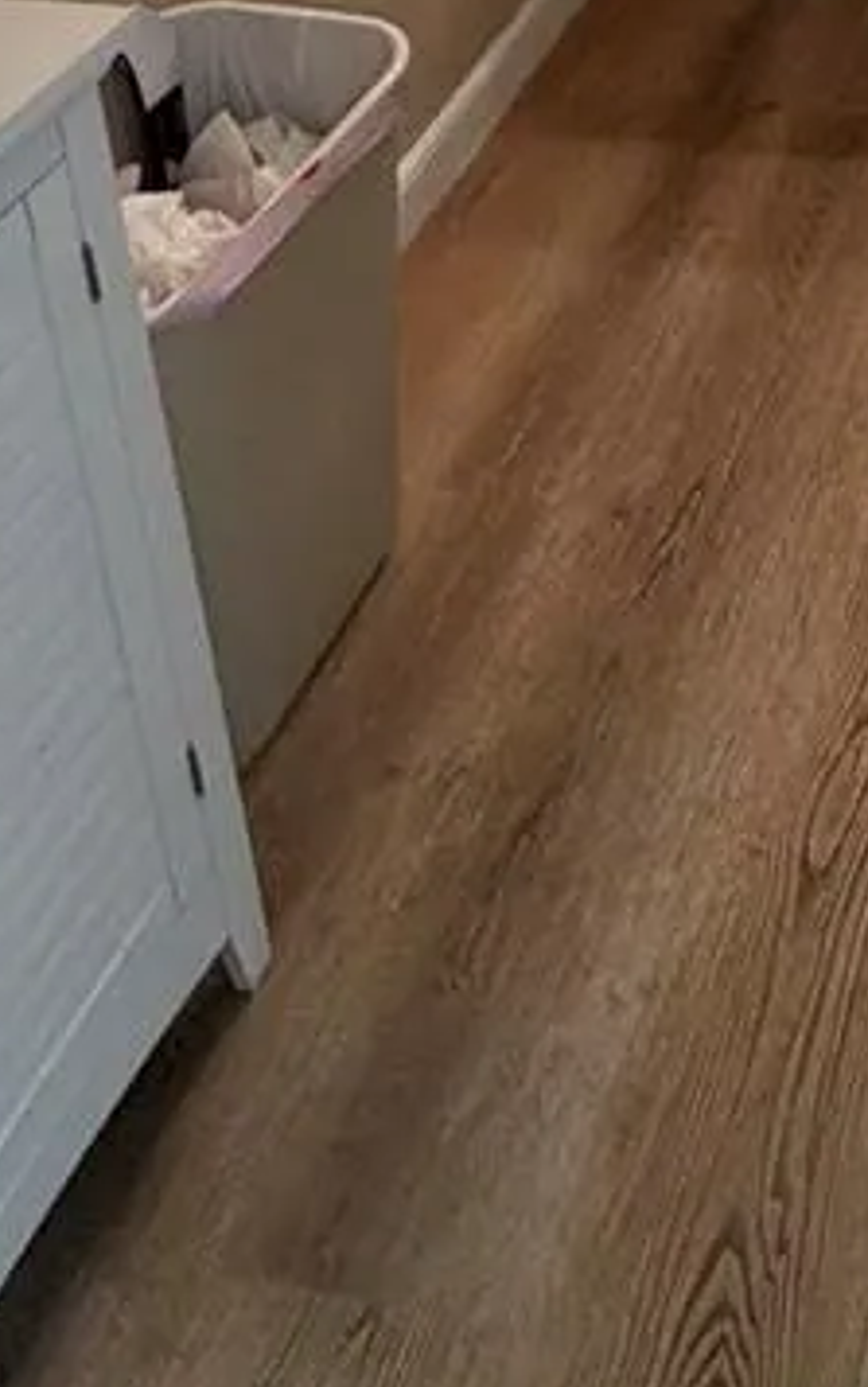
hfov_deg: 23.0
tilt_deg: -15.3
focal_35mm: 50
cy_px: -631
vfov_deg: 28.4
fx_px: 1889
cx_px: 1133
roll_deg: +0.2
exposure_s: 1/60
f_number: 2.2
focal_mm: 2.22
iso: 160
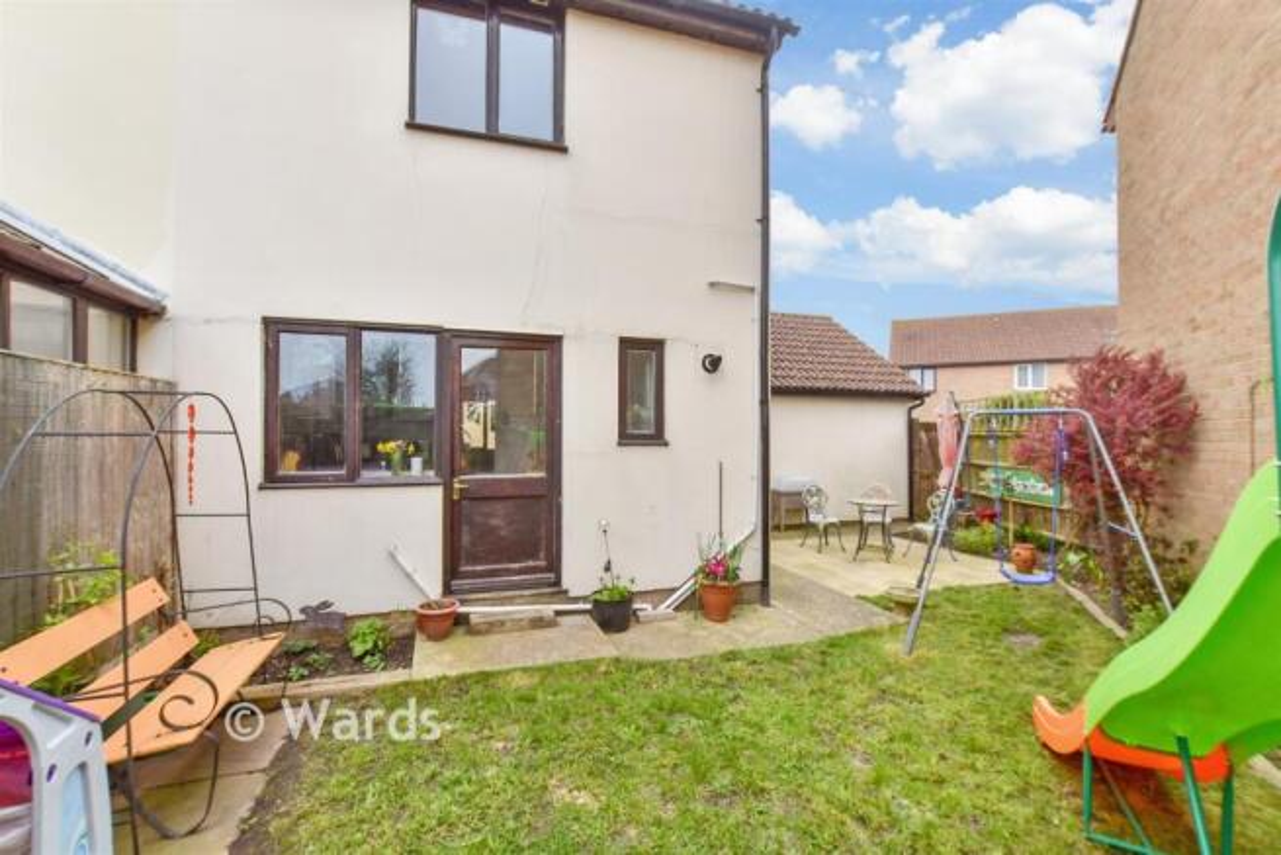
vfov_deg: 77.4
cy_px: 428
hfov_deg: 100.4
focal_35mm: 15
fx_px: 534
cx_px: 640
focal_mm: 10
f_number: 8
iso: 250
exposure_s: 1/125
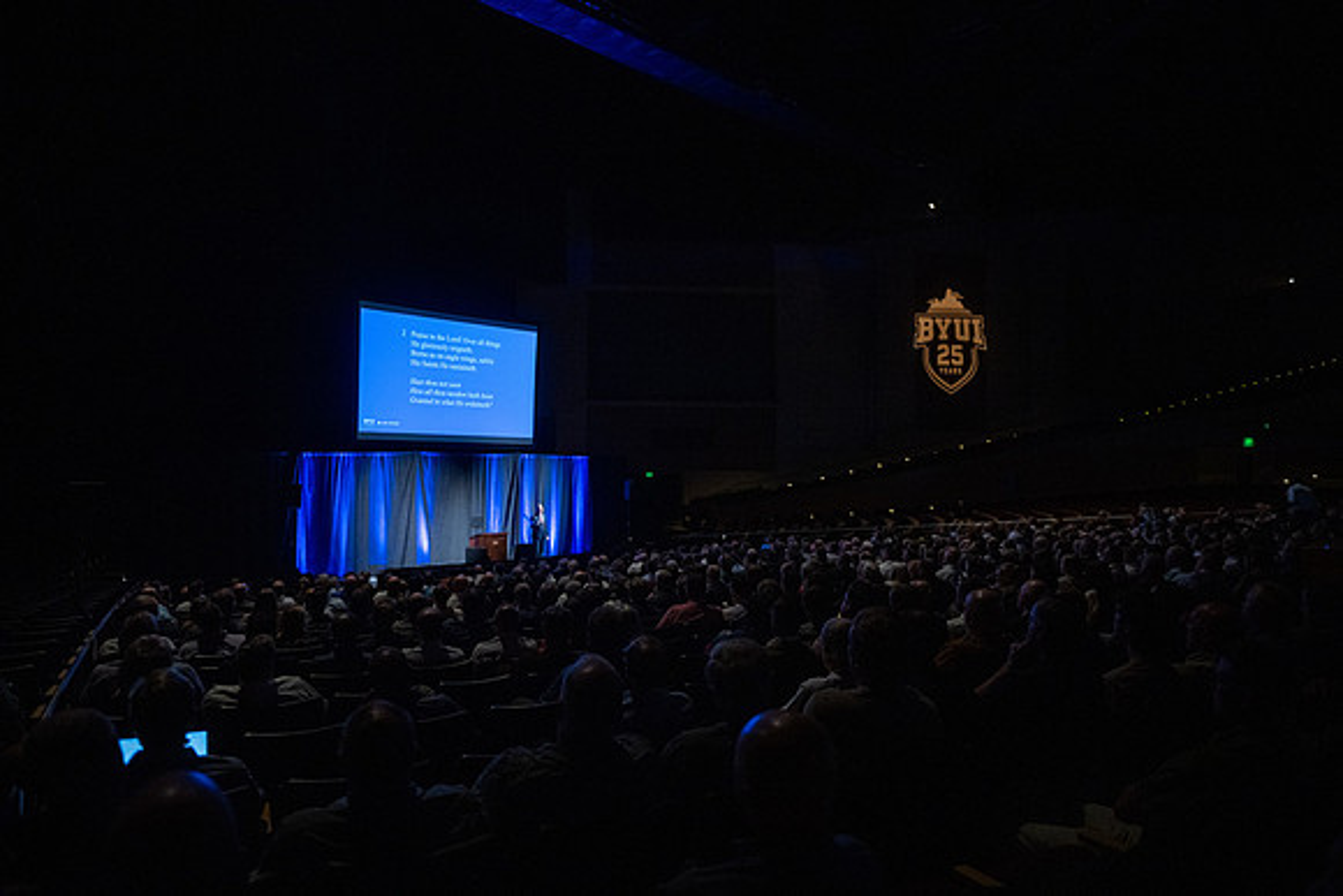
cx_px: 672
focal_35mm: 24
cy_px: 448
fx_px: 896
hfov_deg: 73.7
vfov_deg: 53.2
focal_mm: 24
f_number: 2.8
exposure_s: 1/100
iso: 2500
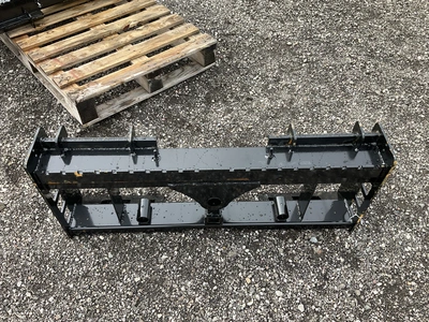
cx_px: 214
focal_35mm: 29
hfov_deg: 61.7
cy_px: 161
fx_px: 359
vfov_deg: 48.2
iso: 25
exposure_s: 1/300
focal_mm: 3
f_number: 1.8
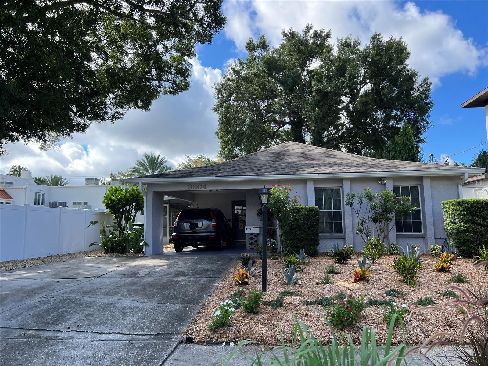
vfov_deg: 53.1
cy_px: 183
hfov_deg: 67.3
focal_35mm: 26
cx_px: 244
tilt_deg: +5.6
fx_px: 367
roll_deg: +0.7
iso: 50
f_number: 1.5
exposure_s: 1/1449
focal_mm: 5.7
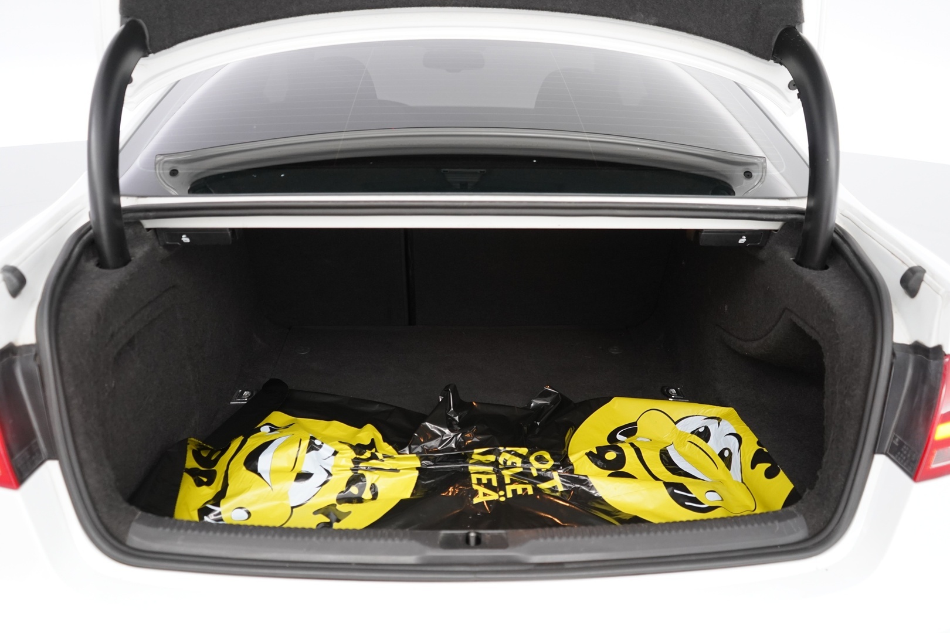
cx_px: 475
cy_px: 316
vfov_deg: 45.0
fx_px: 765
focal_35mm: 29
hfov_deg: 63.7
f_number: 3.5
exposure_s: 1/40
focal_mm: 29
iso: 2000
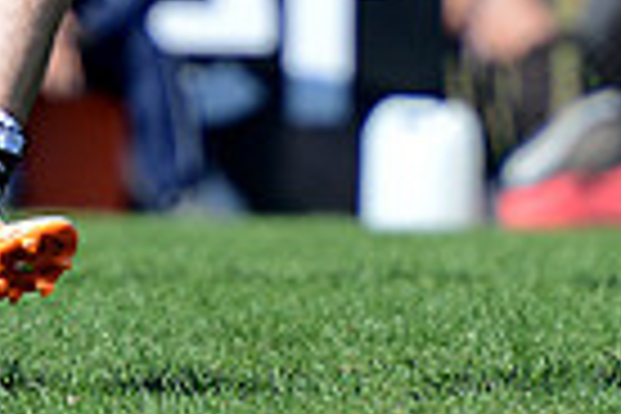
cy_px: -281
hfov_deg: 1.8
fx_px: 19543
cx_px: 238
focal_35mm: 1133
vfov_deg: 1.2
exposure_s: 1/1250
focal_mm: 270
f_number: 4
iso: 320
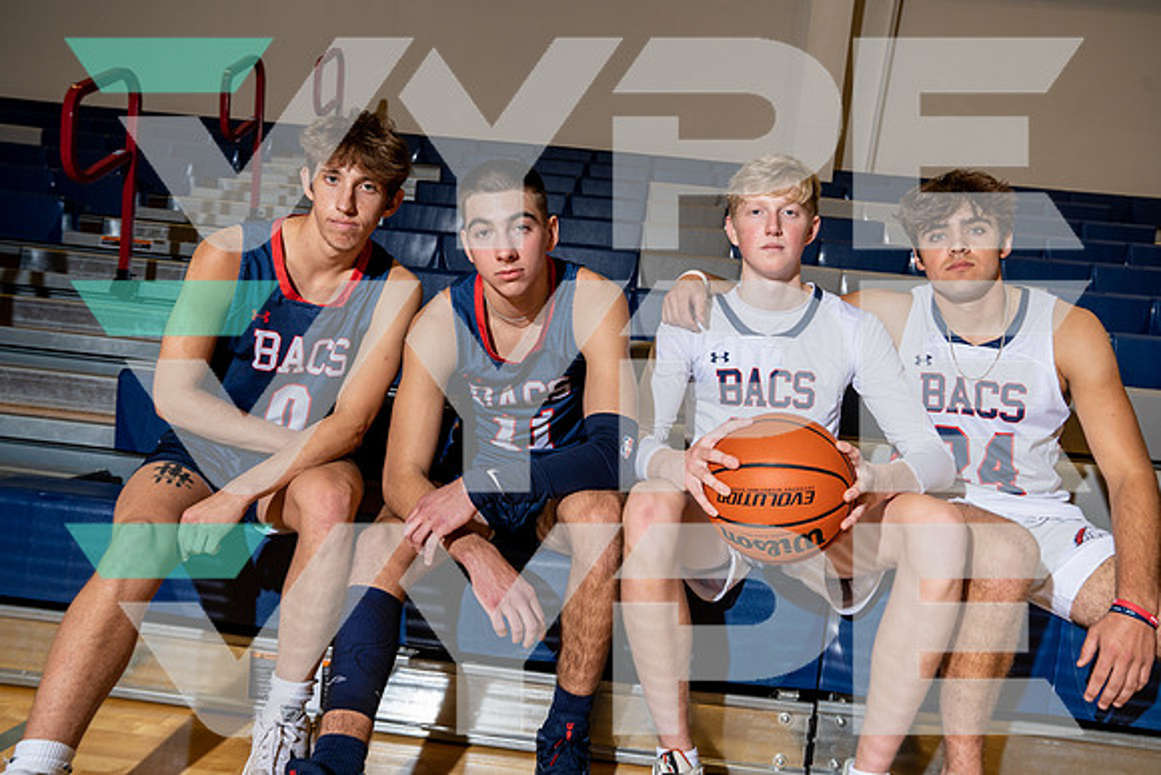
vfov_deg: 45.0
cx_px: 580
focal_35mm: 29
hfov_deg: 63.6
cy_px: 388
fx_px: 935
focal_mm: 29
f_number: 5.6
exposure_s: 1/250
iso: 320
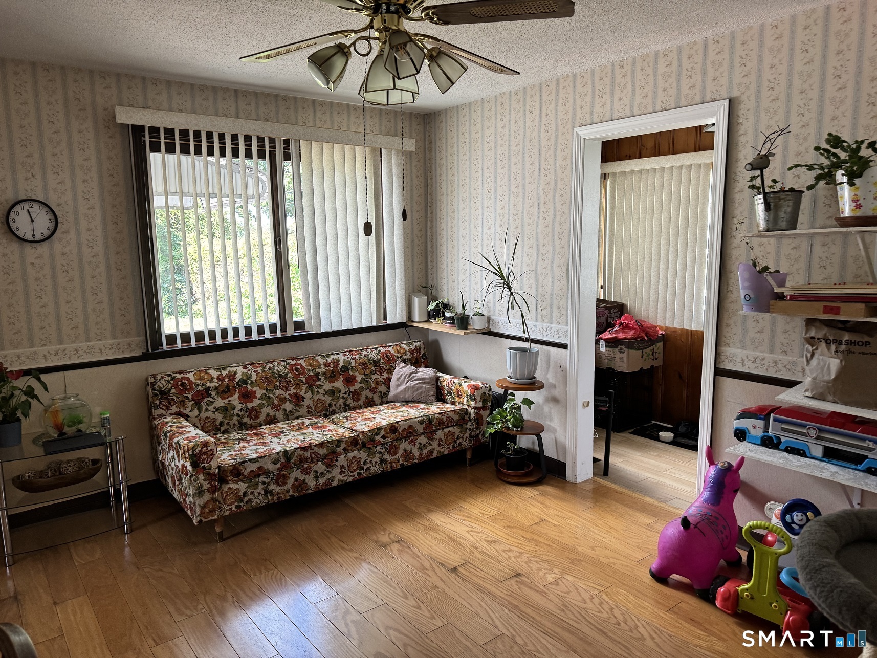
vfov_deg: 56.8
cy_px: 329
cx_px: 438
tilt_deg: -7.8
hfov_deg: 71.6
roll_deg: +2.3
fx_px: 608
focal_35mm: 24
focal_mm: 6.76
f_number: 1.78
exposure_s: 1/120
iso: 200
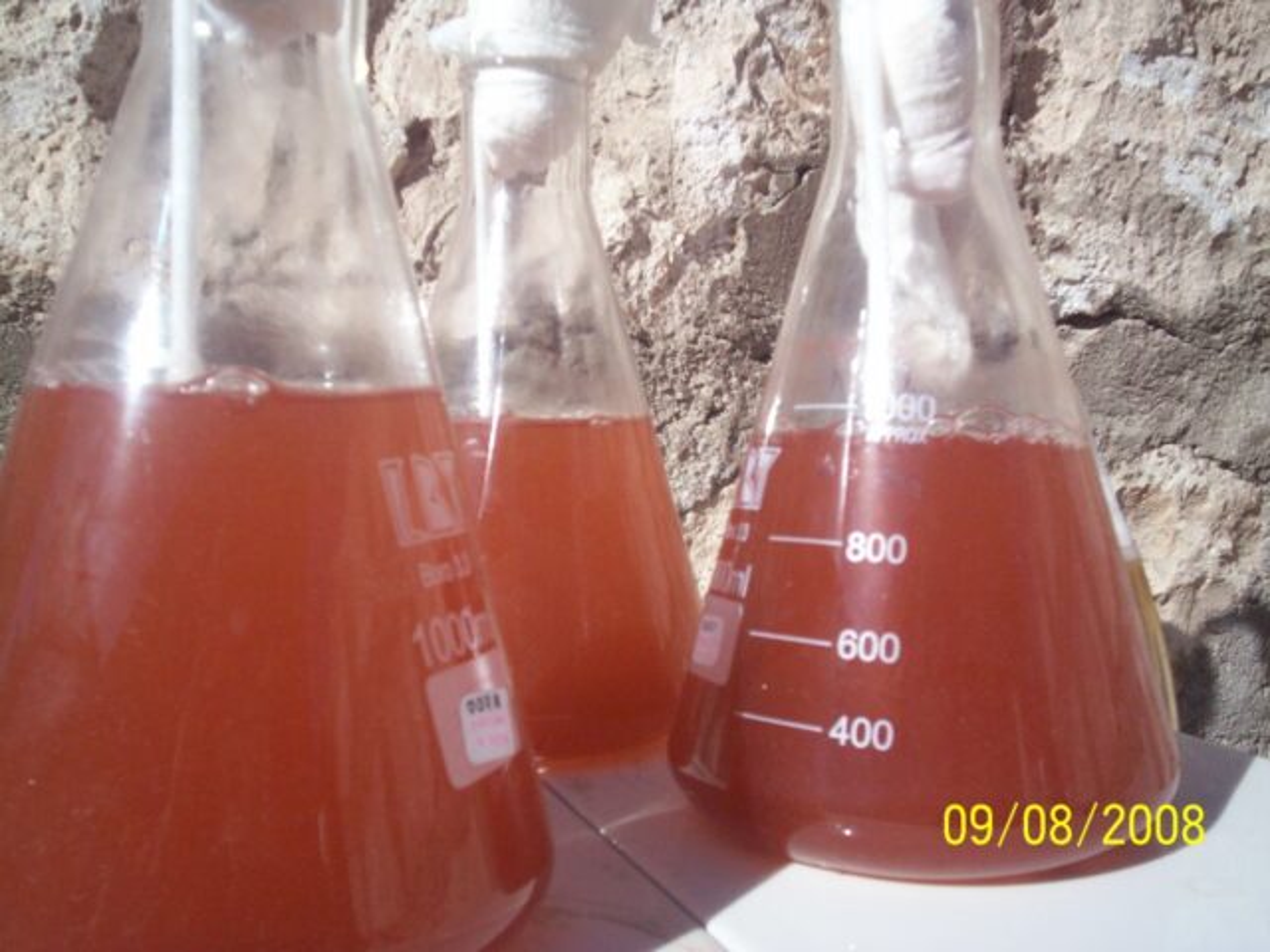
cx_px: 635
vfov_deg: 39.7
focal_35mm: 36
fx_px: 1321
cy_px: 476
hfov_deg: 51.4
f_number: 4.5
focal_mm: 5.9
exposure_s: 1/836
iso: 100
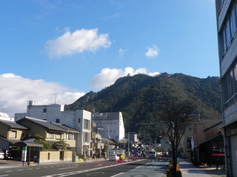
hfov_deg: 42.9
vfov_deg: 32.9
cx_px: 118
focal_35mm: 44
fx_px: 301
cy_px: 88
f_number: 6.5
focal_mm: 7.9
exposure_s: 1/200
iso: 64
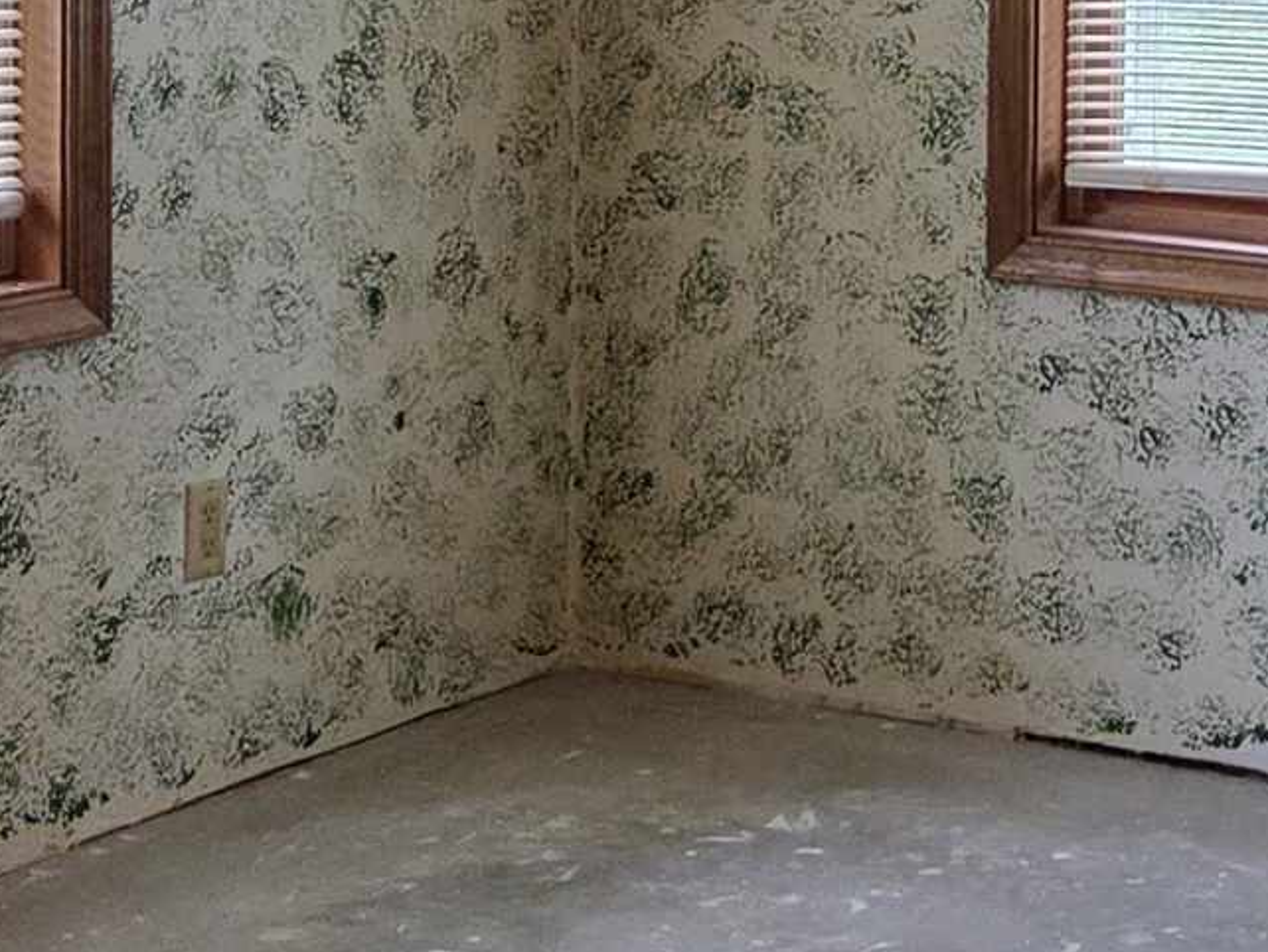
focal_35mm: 110
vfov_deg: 13.3
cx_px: 1124
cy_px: -40
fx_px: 4031
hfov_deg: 17.6
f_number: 1.8
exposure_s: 1/120
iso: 500
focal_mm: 5.4
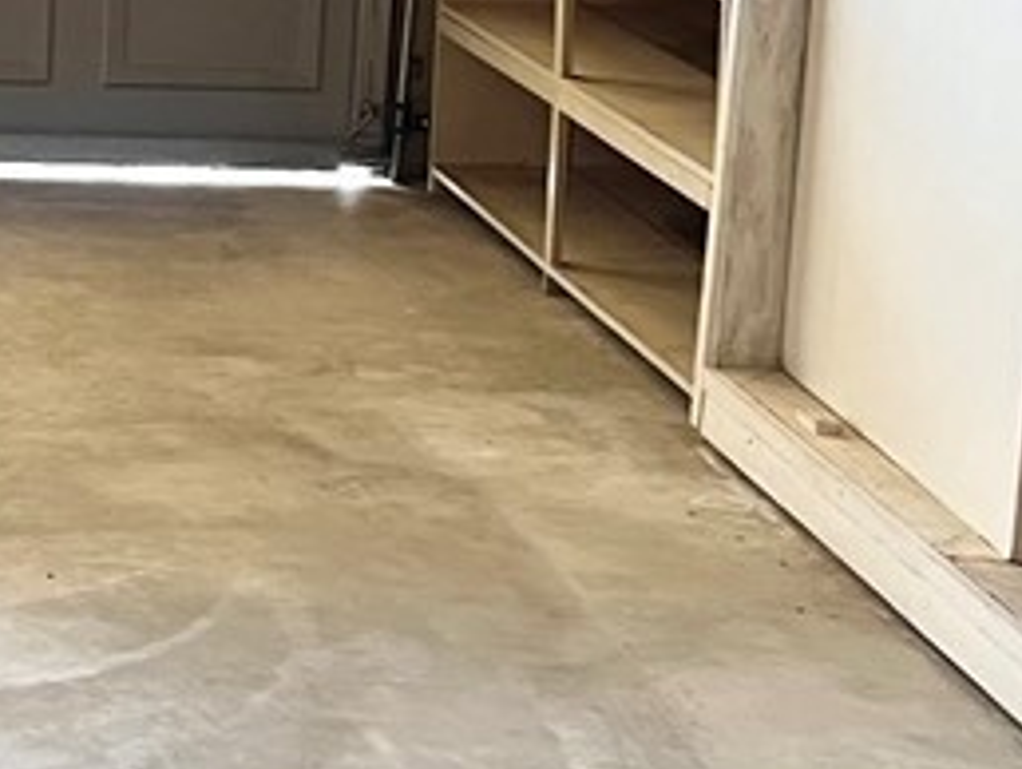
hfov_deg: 17.1
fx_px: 3044
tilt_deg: -10.3
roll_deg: -0.3
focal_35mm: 103
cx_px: -555
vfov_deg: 14.2
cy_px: -4
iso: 125
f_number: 1.5
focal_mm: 5.7
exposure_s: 1/60
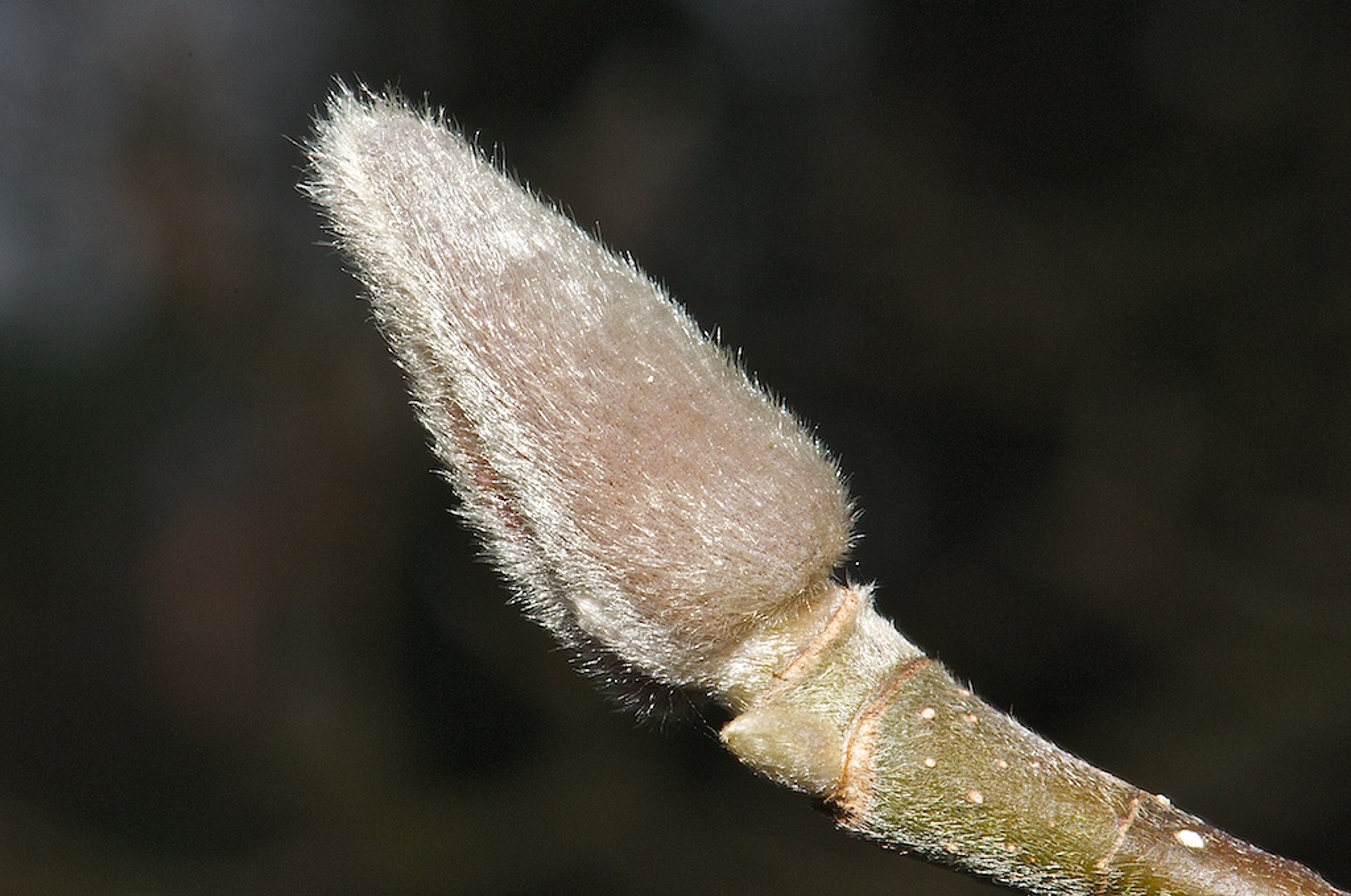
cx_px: 676
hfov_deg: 13.1
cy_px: 448
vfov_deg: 8.7
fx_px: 5900
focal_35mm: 158
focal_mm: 105
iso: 640
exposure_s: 1/15
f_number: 29
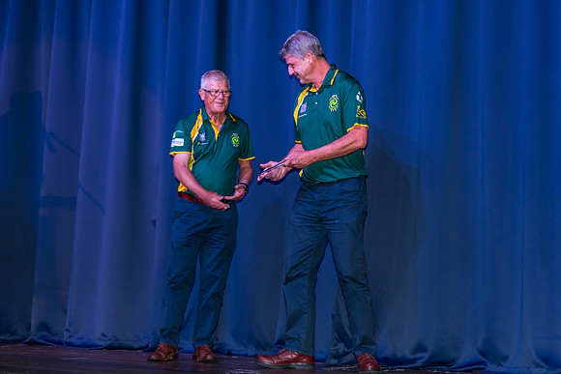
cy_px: 170
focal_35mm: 86
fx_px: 1333
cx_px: 293
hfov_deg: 23.8
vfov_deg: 16.0
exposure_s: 1/60
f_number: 8
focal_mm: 78
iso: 800
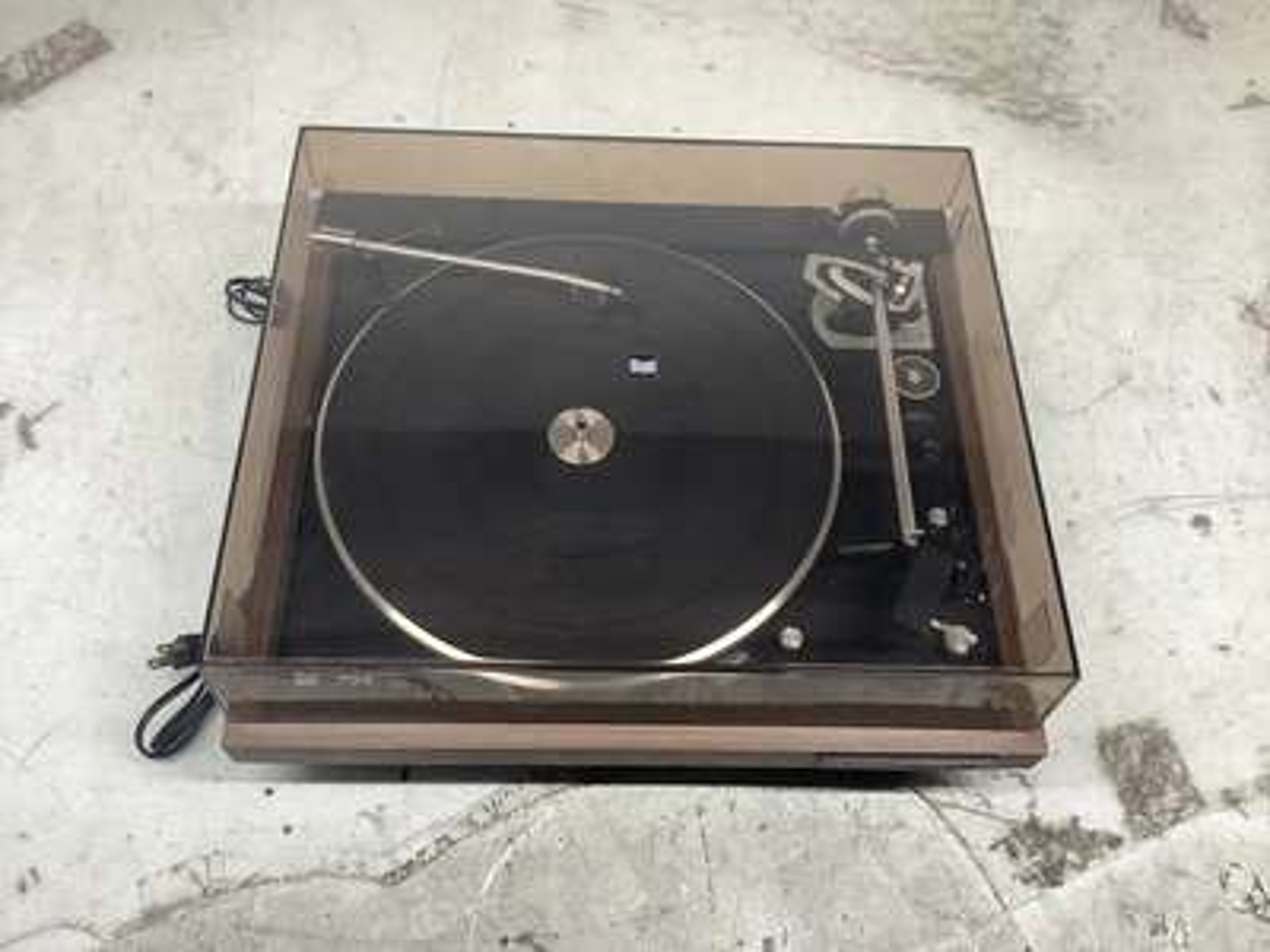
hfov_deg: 58.4
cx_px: 635
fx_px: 1137
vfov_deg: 45.4
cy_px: 476
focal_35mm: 31
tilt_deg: -61.8
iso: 64
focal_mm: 3.3
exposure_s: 1/60
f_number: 2.4
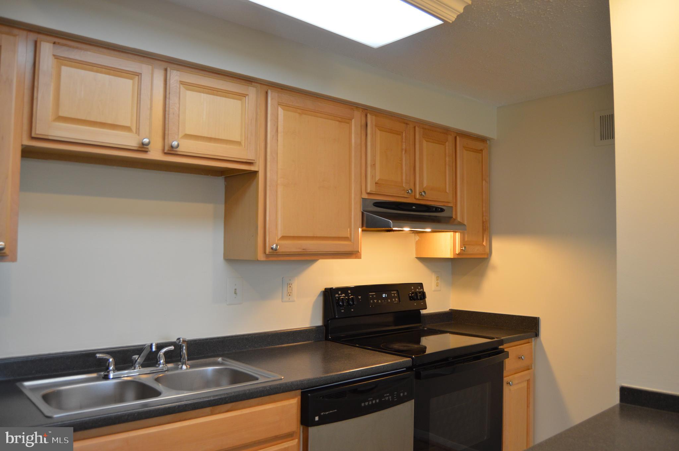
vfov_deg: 47.8
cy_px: 226
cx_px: 340
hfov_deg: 67.4
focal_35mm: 27
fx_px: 509
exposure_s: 1/60
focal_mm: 18
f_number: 3.5
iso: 560
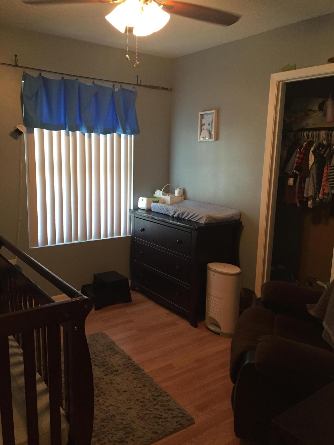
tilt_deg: -9.5
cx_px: 167
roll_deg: -0.7
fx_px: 373
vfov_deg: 61.7
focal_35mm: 29
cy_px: 222
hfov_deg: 48.2
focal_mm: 4.15
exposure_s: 1/30
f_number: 2.2
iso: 160
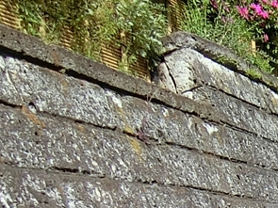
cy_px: 468
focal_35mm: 103
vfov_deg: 12.1
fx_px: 827
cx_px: 572
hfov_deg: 15.1
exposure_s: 1/200
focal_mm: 4.06
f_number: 6.9
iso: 80
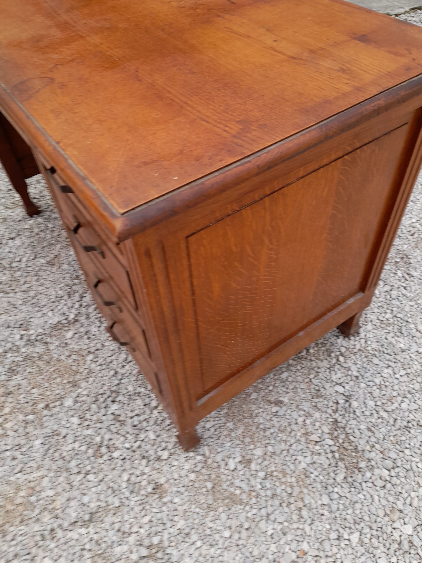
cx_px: 215
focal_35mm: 27
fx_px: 439
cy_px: 260
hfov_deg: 51.4
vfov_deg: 65.2
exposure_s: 1/100
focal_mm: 4.6
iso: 25
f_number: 2
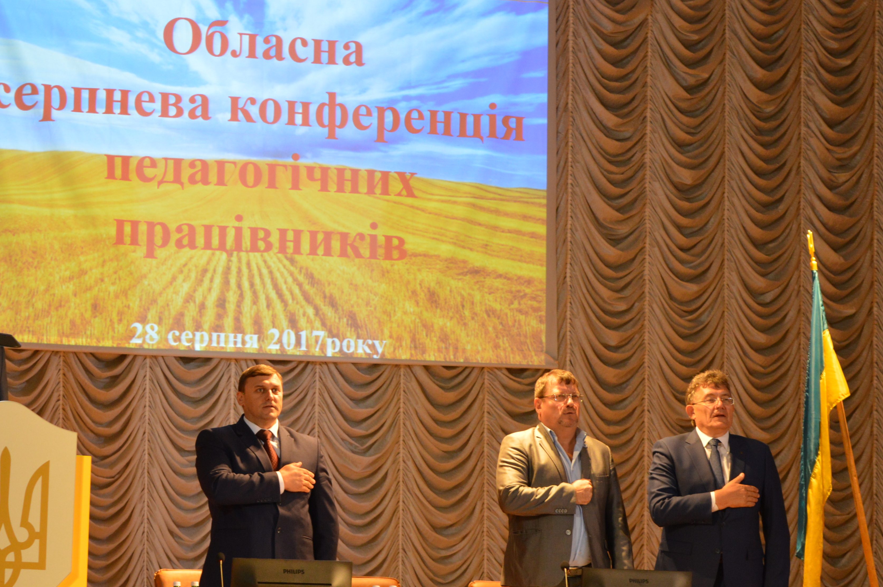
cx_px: 296
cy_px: 359
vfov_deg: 12.2
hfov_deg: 18.3
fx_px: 2737
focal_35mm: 112
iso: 900
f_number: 5.6
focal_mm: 55
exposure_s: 1/15
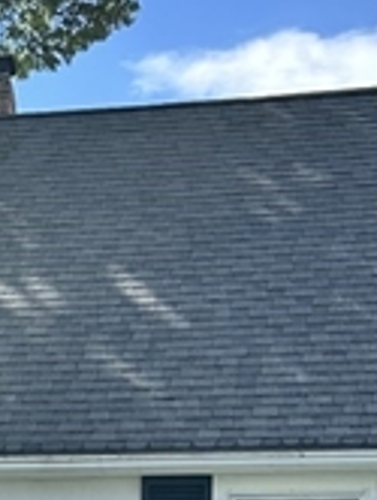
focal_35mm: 111
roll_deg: -1.7
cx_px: -145
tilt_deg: +3.0
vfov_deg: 16.7
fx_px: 1608
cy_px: 645
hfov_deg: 12.8
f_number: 1.78
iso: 80
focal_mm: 6.86
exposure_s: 1/1664
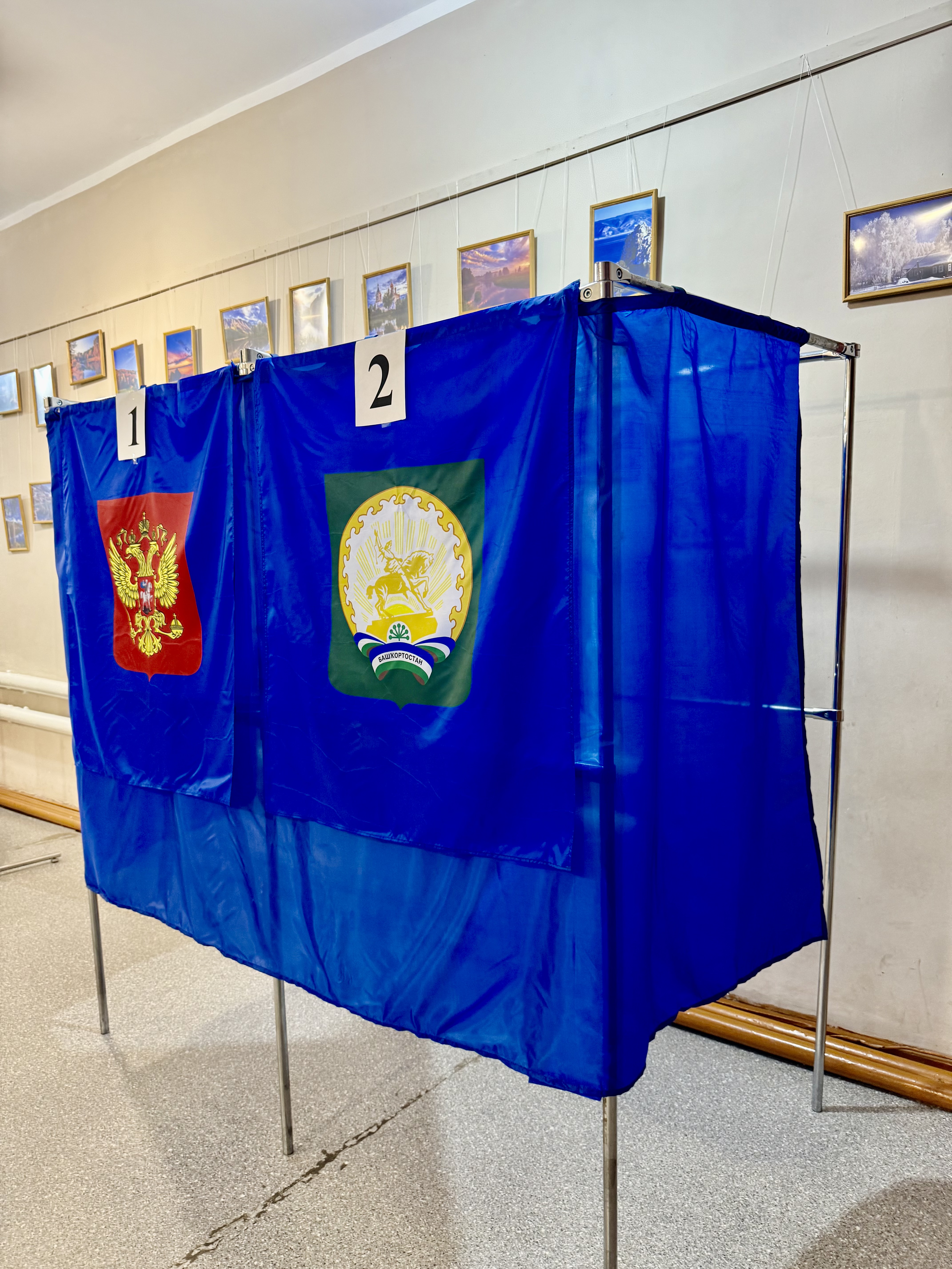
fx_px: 880
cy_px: 634
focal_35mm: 24
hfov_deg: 56.8
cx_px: 476
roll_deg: +0.1
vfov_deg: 71.6
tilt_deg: -3.3
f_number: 1.78
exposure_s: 1/50
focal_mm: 6.76
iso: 160
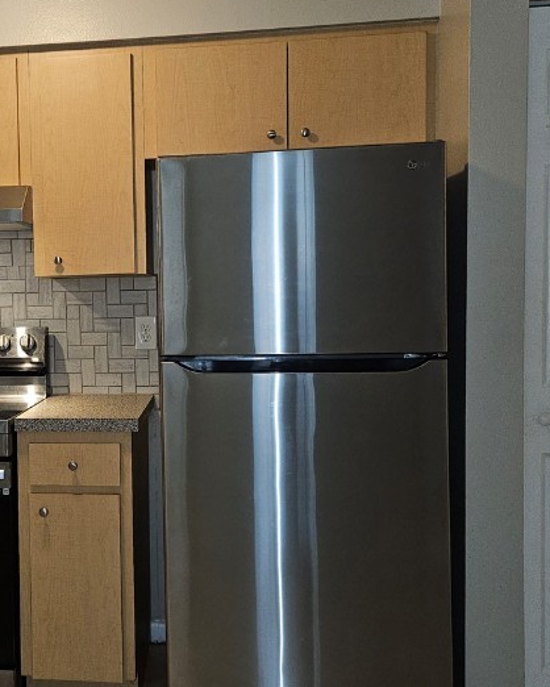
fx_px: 895
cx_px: 99
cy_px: 318
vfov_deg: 42.0
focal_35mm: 44
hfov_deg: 33.1
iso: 100
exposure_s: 1/24
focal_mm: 5.4
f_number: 1.8
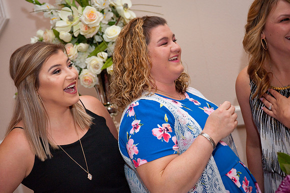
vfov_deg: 22.6
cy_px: 96
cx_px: 145
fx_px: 483
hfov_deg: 33.4
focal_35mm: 60
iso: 3200
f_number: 5.6
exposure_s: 1/160
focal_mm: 60
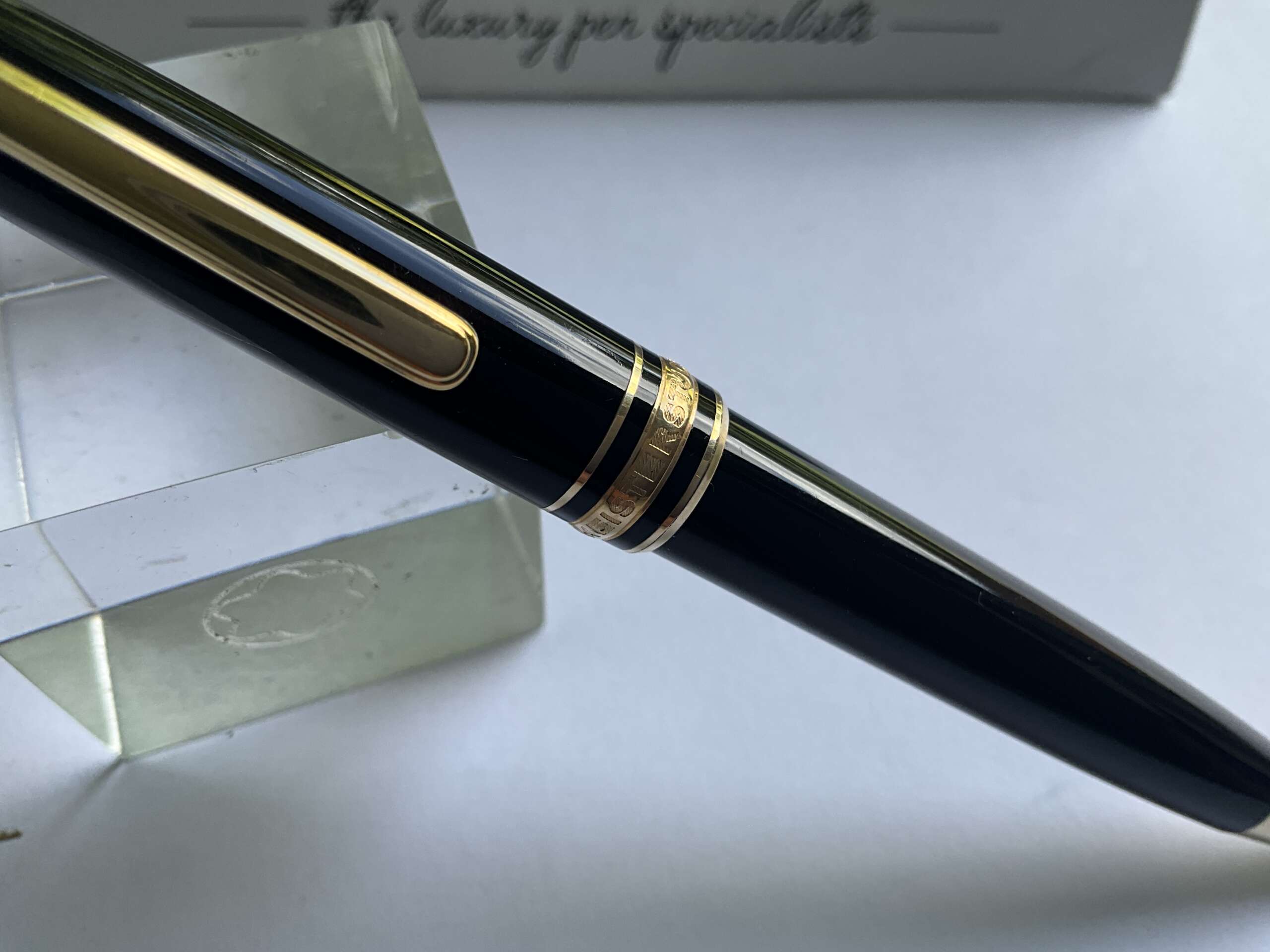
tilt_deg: -59.6
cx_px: 635
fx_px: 1064
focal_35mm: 29
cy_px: 476
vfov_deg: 48.2
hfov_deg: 61.7
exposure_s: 1/159
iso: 20
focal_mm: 3
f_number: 1.8
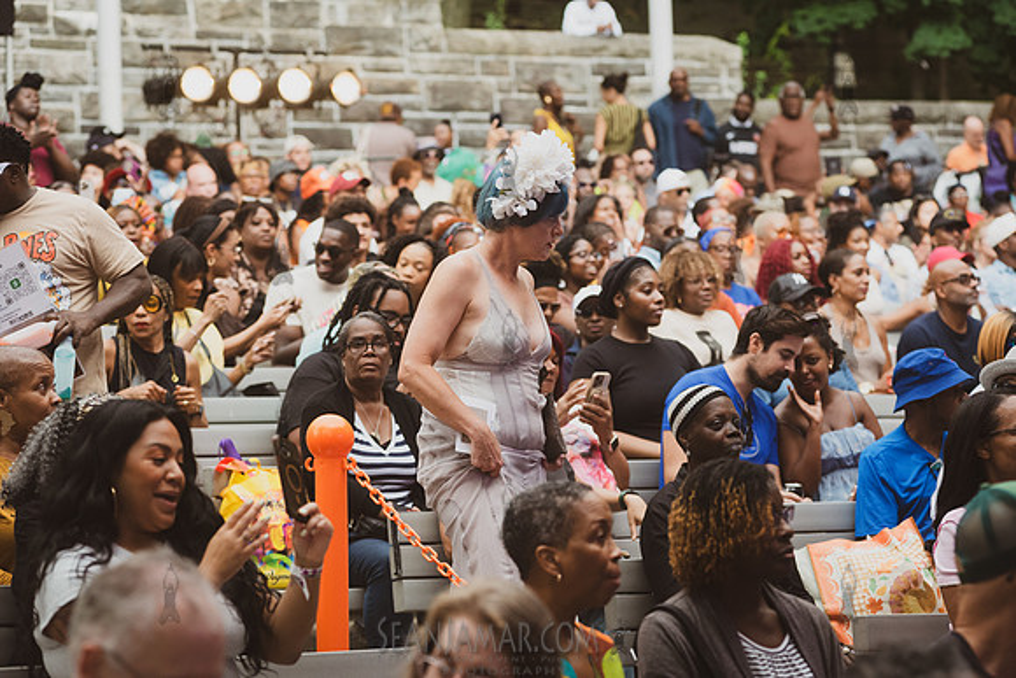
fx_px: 3528
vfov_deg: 11.0
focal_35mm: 125
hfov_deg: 16.4
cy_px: 339
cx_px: 508
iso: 1600
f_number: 5
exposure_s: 1/320
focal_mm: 125
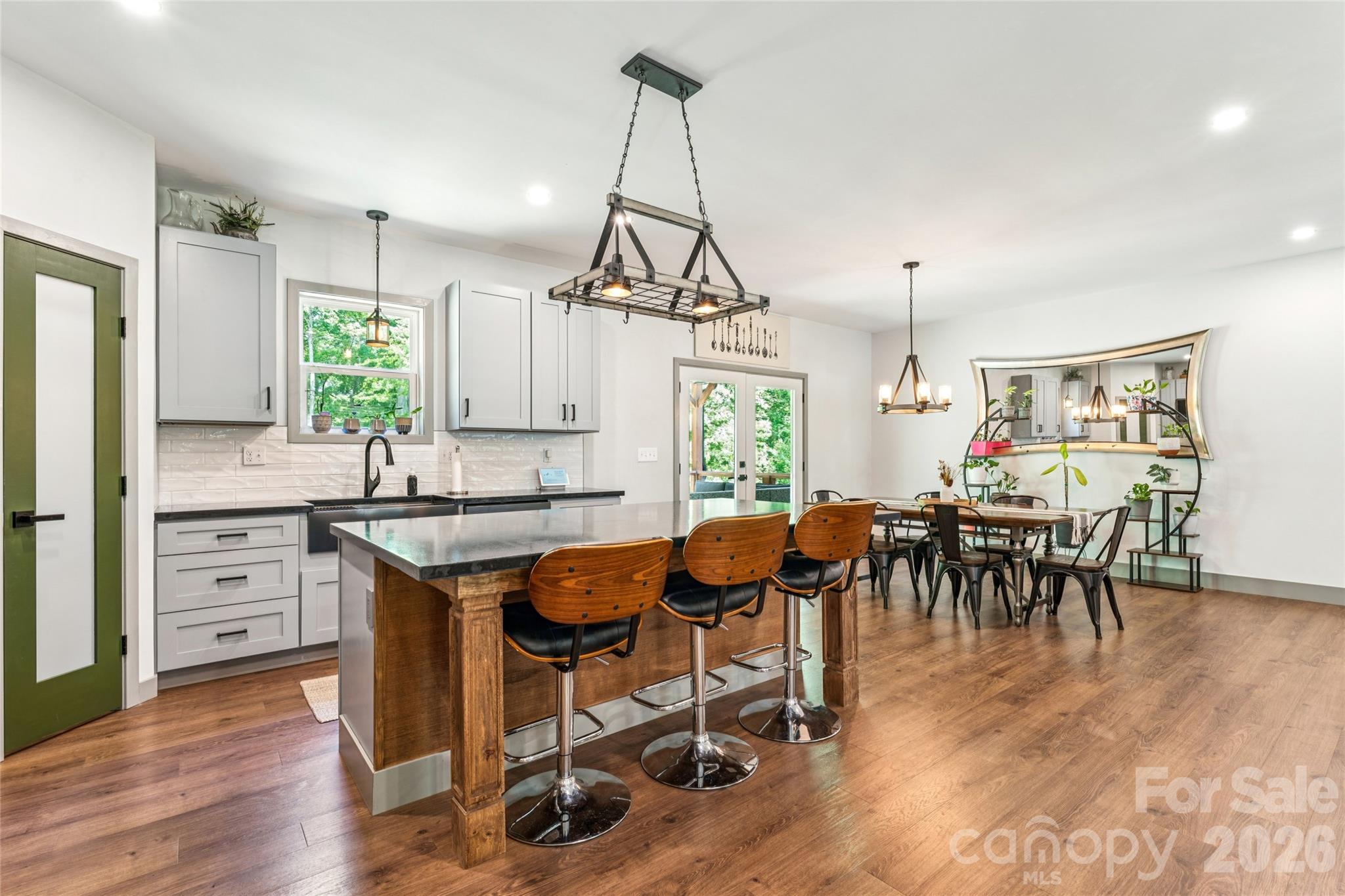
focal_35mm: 16
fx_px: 605
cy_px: 448
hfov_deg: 96.0
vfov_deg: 73.1
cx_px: 672
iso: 100
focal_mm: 16.2
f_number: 9
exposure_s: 1/1.25
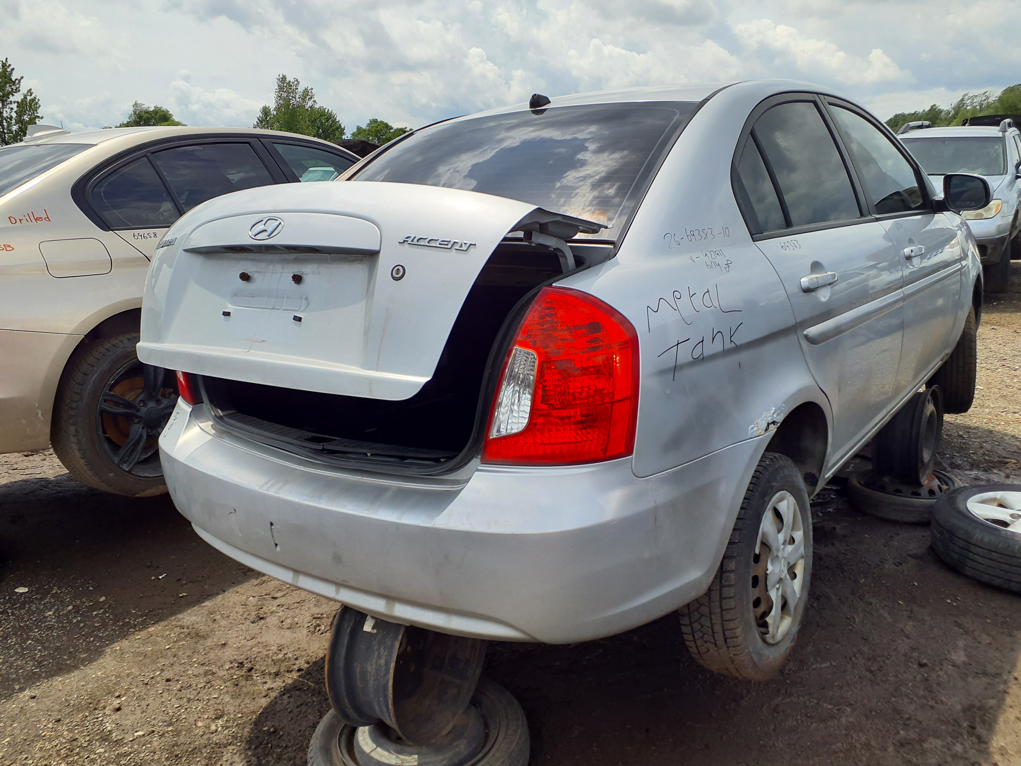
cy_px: 383
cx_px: 510
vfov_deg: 51.4
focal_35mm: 27
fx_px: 796
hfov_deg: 65.3
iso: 40
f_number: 1.9
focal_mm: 3.58
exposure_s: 1/2064
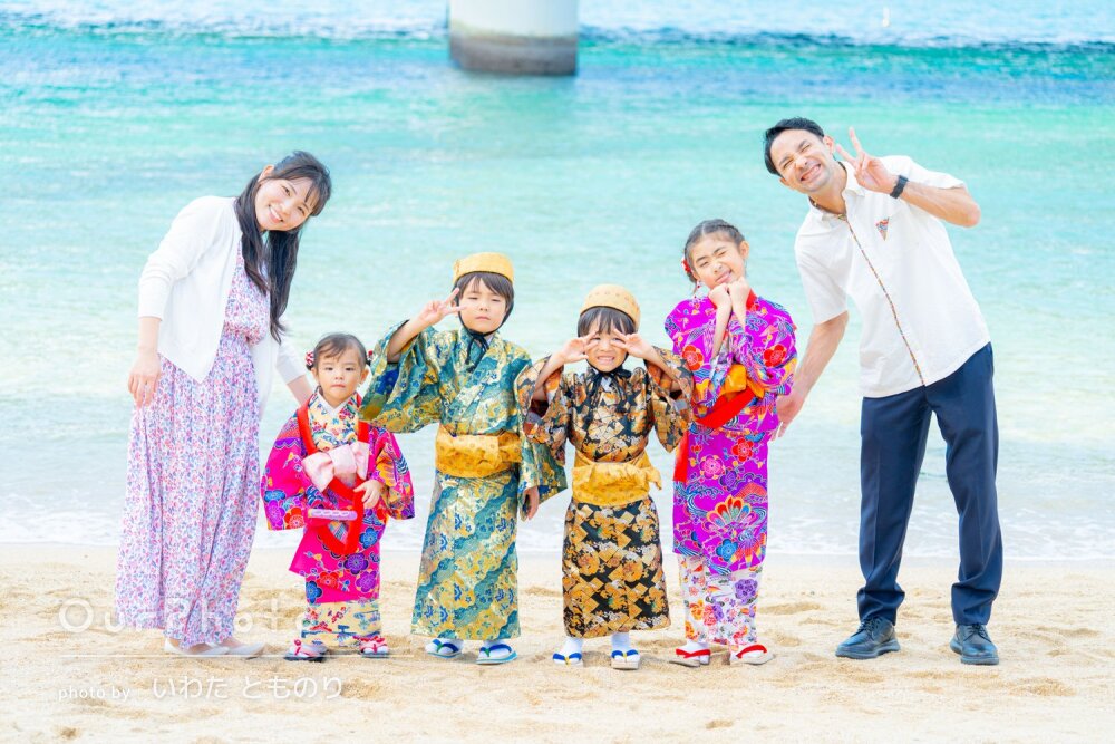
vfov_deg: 16.1
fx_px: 2633
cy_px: 372
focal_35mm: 85
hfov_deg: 23.9
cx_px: 558
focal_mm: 85
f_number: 4
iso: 200
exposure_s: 1/320
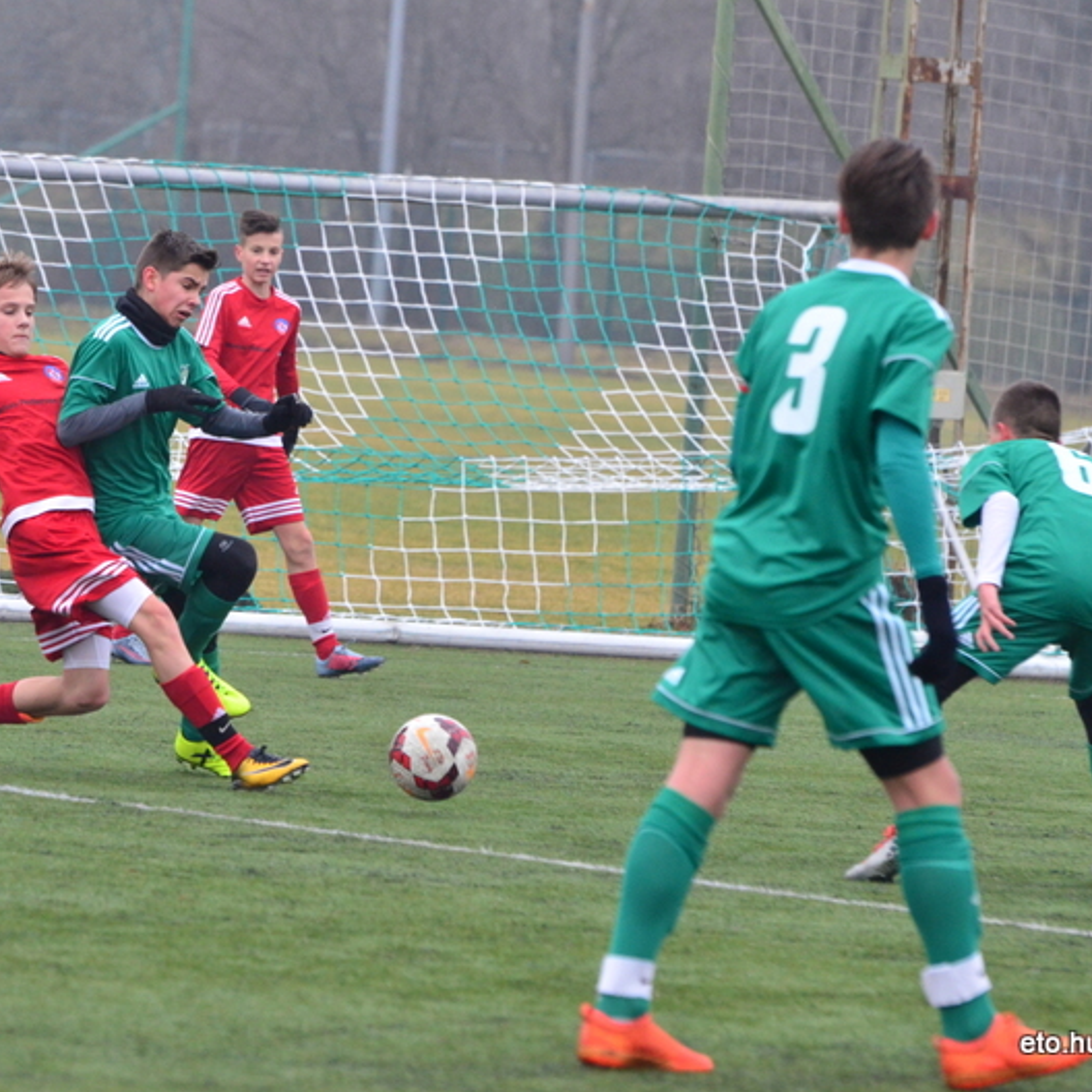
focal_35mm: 405
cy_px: 546
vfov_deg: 4.3
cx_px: 316
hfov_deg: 4.3
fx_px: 14455
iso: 1600
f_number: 6.3
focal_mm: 210
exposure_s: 1/640
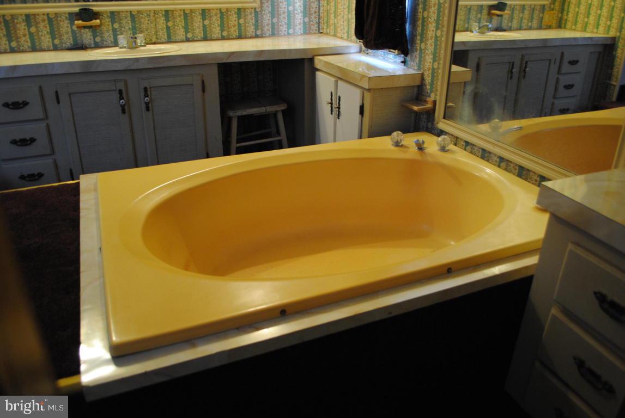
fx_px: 469
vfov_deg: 48.1
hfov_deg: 67.3
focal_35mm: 27
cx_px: 312
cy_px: 209
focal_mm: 18
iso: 400
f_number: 3.5
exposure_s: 1/10
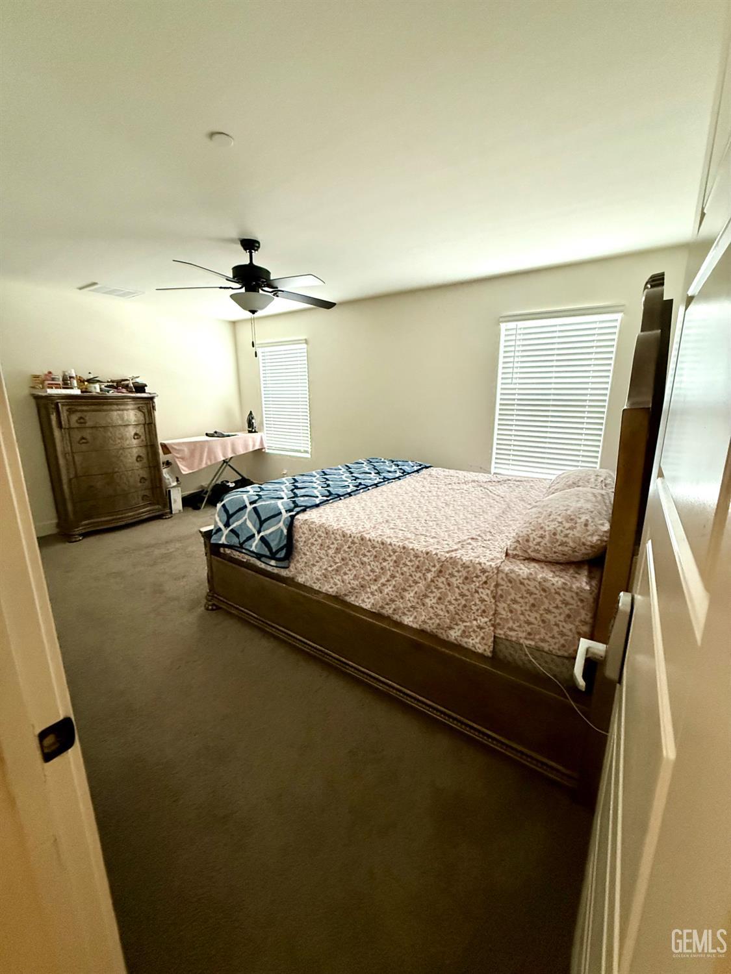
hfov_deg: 85.7
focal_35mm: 14
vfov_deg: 102.1
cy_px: 487
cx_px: 366
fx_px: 394
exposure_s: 1/60
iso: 800
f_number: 2.2
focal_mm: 2.22
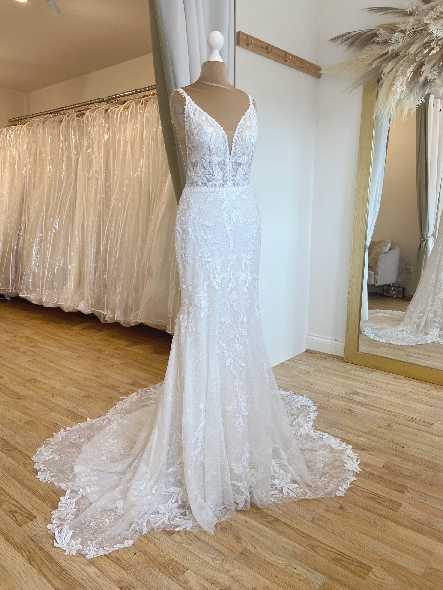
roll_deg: +1.0
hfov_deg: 53.1
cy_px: 295
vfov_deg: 67.3
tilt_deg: -11.0
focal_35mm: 26
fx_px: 444
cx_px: 222
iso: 64
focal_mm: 4.25
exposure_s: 1/121
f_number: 1.8
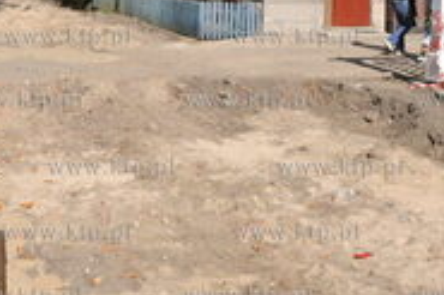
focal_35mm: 52
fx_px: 641
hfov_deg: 38.2
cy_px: 2
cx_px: 197
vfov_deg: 24.8
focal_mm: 24
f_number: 8
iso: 400
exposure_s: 1/1250
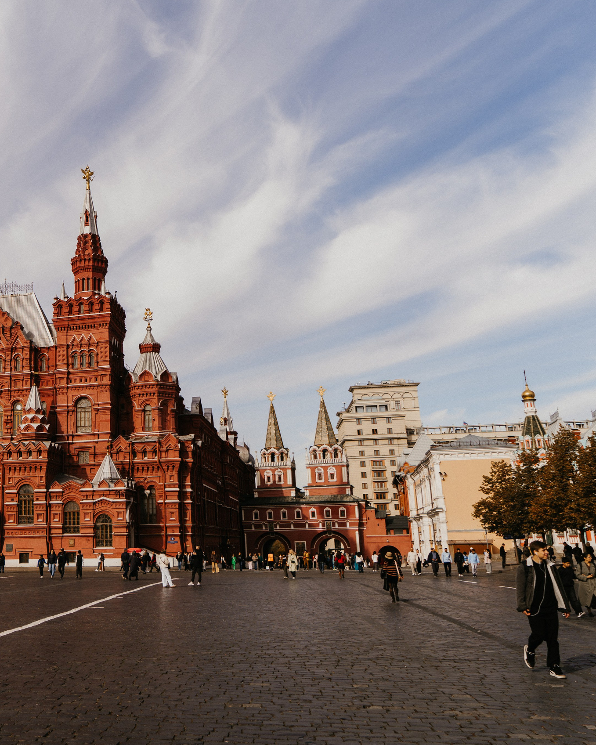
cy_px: 374
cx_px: 115
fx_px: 750
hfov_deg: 41.4
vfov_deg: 52.8
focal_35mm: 34
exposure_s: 1/500
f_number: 4
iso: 100
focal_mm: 24
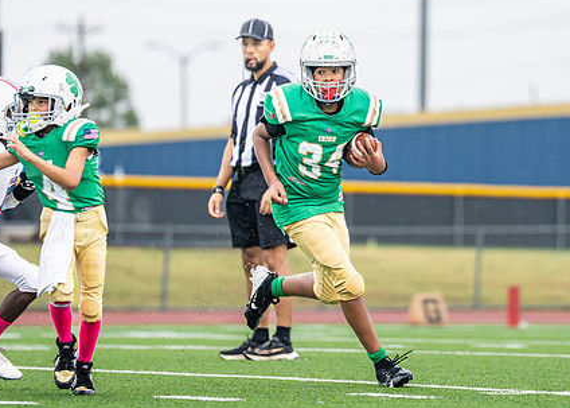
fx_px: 5683
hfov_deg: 5.7
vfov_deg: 4.1
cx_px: 346
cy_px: 164
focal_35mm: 351
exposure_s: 1/1000
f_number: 2.8
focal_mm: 200
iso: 500
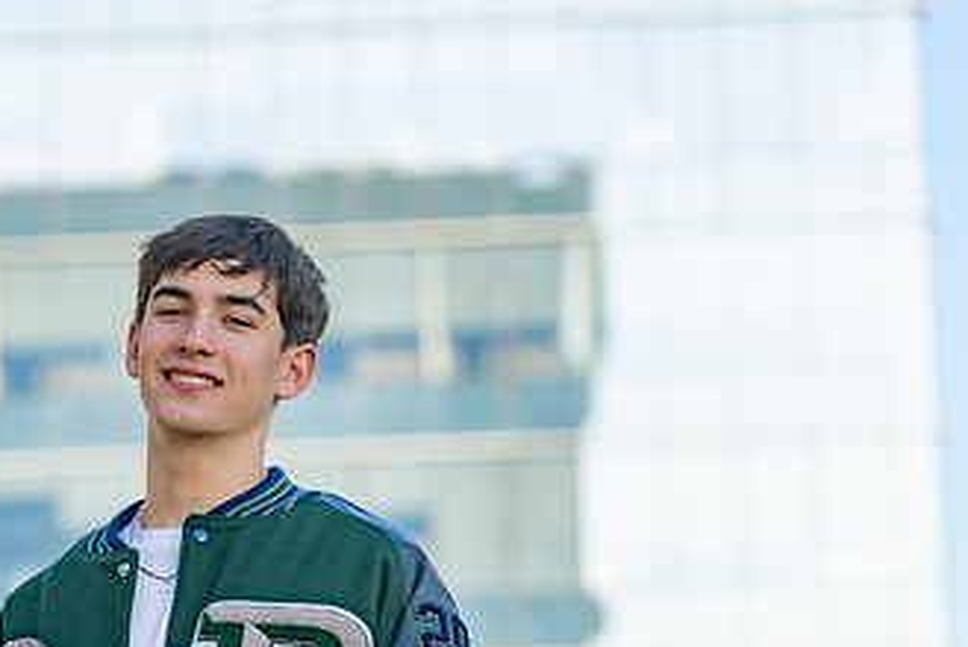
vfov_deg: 7.4
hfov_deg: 11.1
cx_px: 162
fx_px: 4979
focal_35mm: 185
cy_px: 522
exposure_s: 1/1000
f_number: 3.2
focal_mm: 105
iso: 250
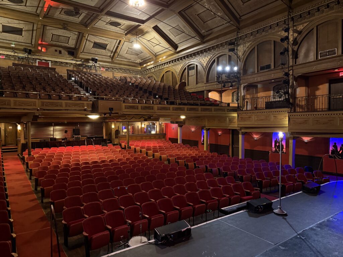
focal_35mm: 24
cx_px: 172
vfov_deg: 56.8
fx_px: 238
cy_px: 128
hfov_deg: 71.6
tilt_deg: -1.4
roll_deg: +0.4
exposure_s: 1/30
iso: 1250
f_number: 1.78
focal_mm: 6.76
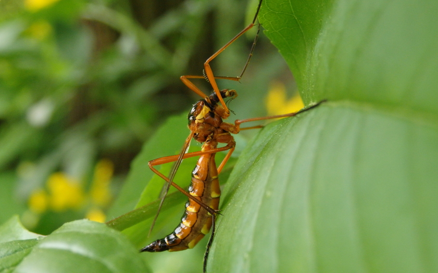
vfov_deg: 18.3
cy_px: 147
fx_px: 847
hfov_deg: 29.0
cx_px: 222
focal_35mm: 71
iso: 500
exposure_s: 1/100
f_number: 4.4
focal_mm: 11.9
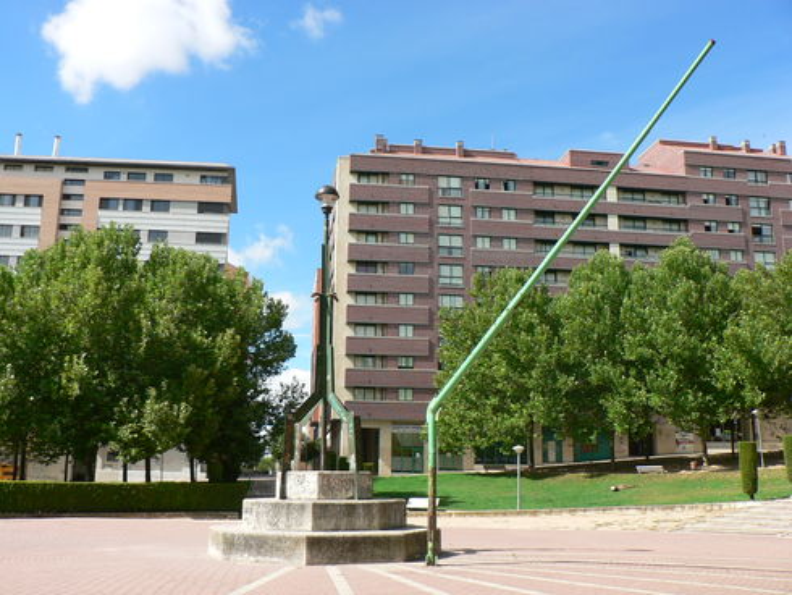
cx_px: 396
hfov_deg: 52.6
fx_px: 801
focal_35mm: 35
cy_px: 298
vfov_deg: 40.7
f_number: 4
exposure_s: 1/400
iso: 64
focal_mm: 6
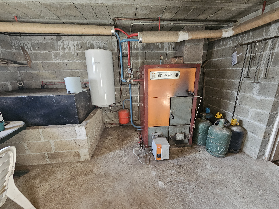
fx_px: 105
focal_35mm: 13
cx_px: 140
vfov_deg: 89.9
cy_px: 104
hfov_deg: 106.2
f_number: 2.2
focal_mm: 2.2
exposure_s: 1/33.3
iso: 400
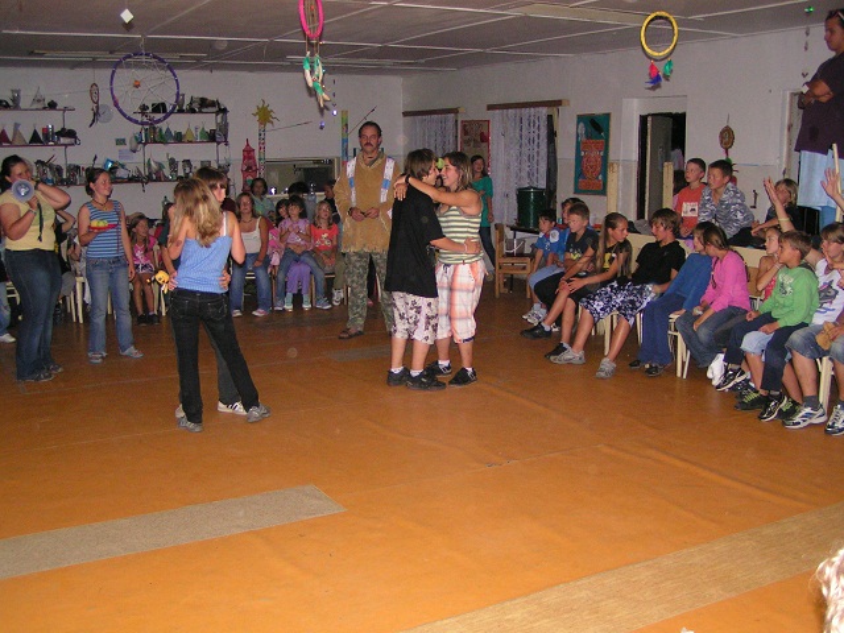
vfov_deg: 37.7
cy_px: 316
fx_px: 927
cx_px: 422
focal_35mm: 38
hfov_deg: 49.0
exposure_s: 1/40
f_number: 2.8
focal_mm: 5.8
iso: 200
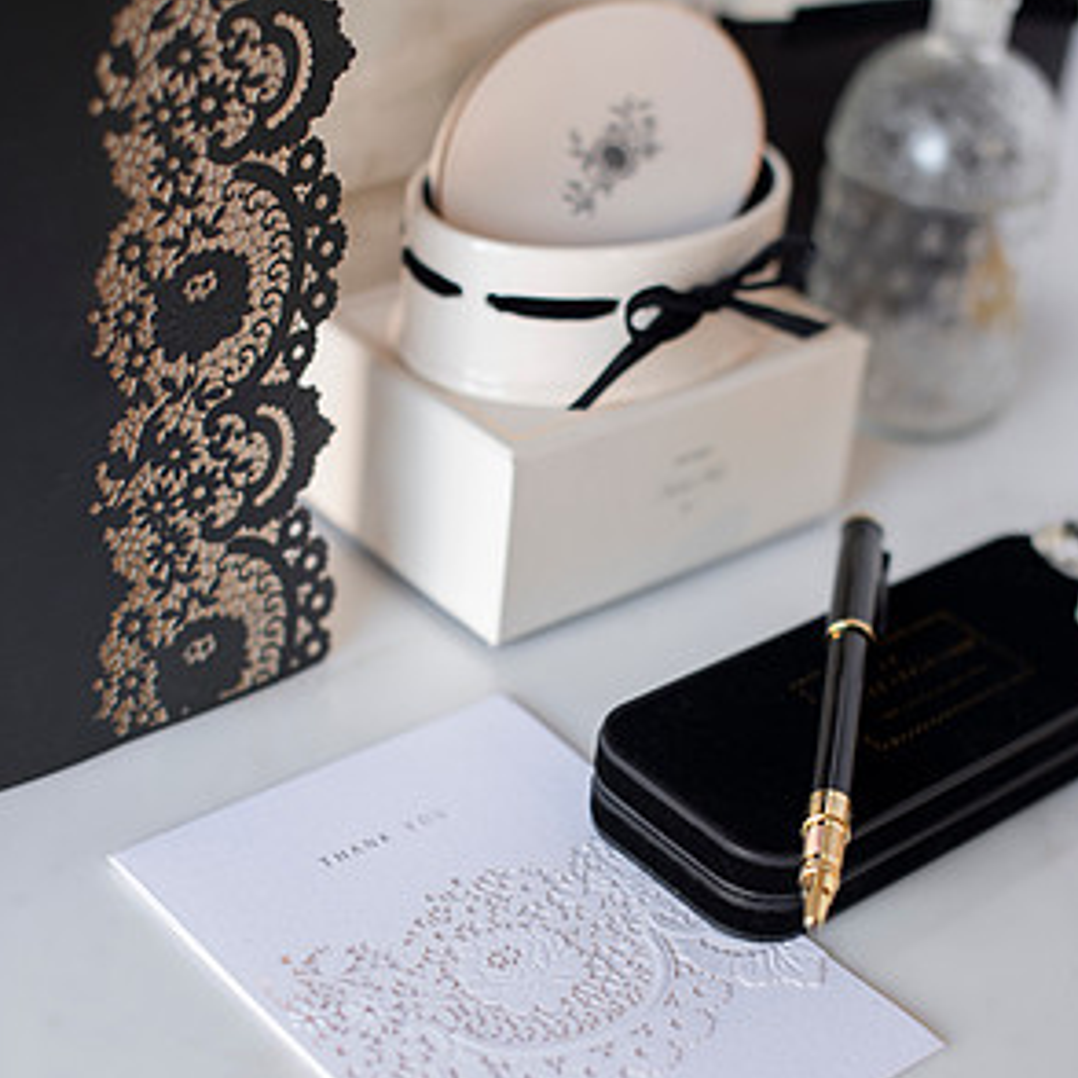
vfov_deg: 26.4
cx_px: 539
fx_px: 2290
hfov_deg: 26.5
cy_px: 649
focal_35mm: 65
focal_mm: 50
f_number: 2.5
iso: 200
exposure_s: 1/100
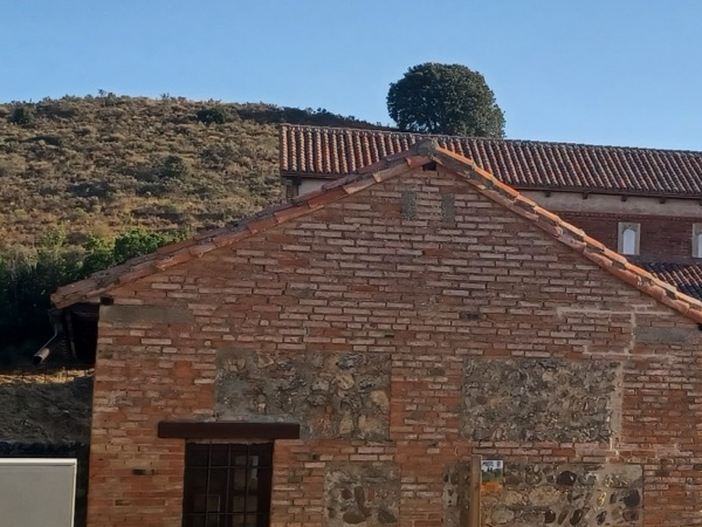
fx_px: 1521
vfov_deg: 19.6
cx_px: 704
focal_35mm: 75
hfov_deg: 24.8
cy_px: 302
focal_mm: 4.6
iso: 32
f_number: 1.8
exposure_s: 1/398
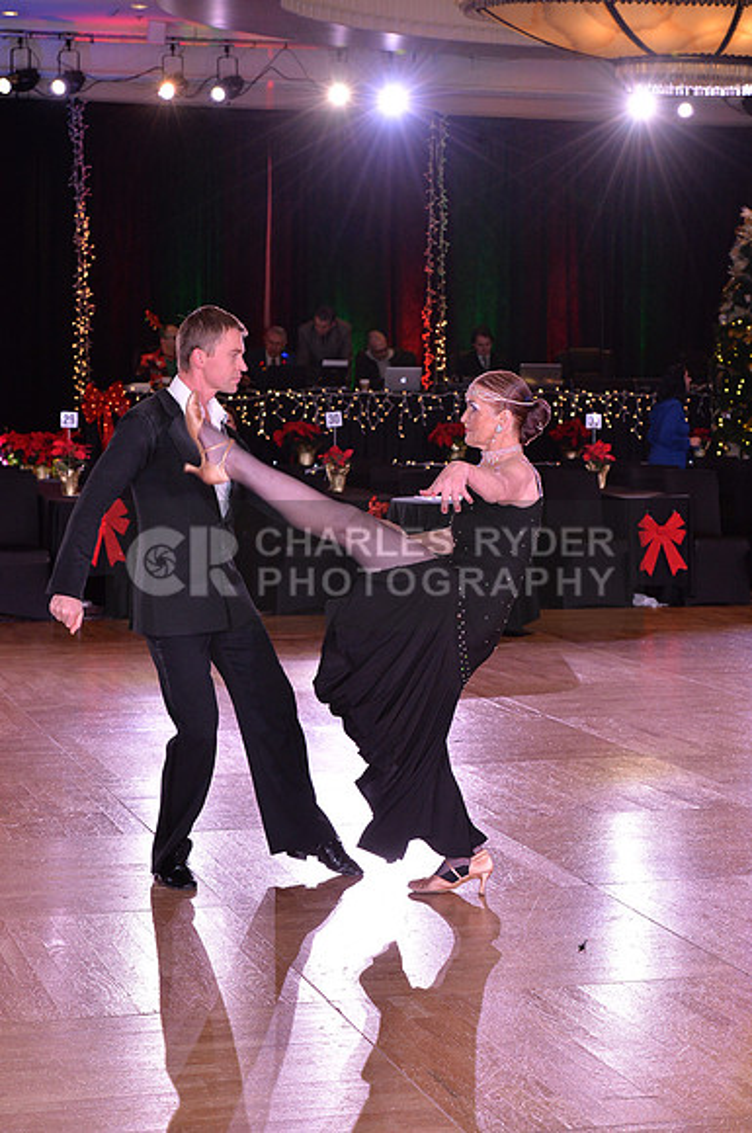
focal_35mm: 82
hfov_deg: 16.6
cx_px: 376
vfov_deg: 24.8
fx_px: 2577
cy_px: 566
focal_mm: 82
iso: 2000
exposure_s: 1/250
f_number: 7.1
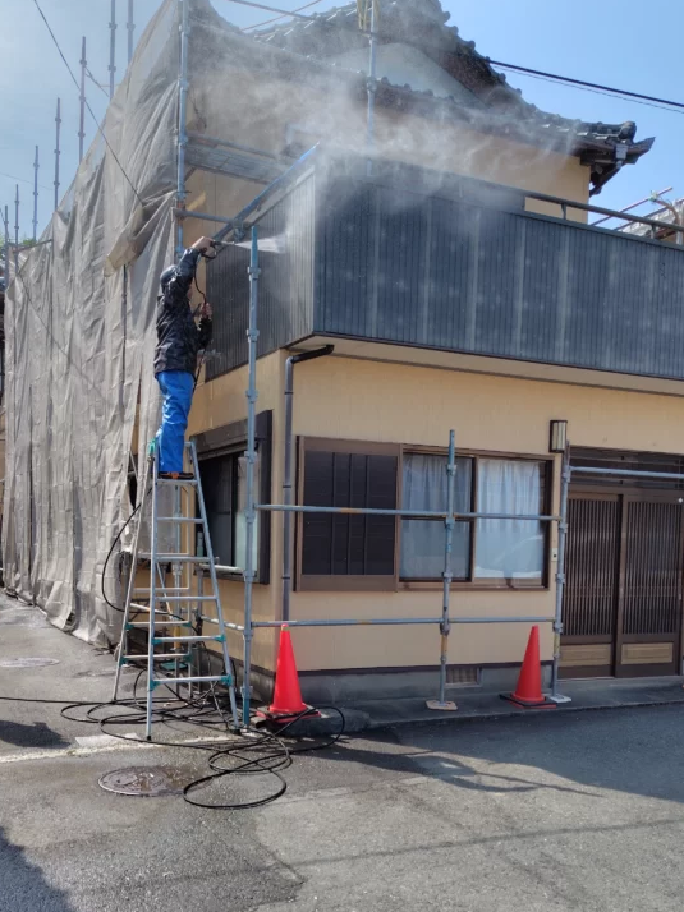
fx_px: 870
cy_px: 599
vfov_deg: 54.4
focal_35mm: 33
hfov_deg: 42.8
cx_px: 300
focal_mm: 5.6
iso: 50
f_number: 1.9
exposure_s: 1/883
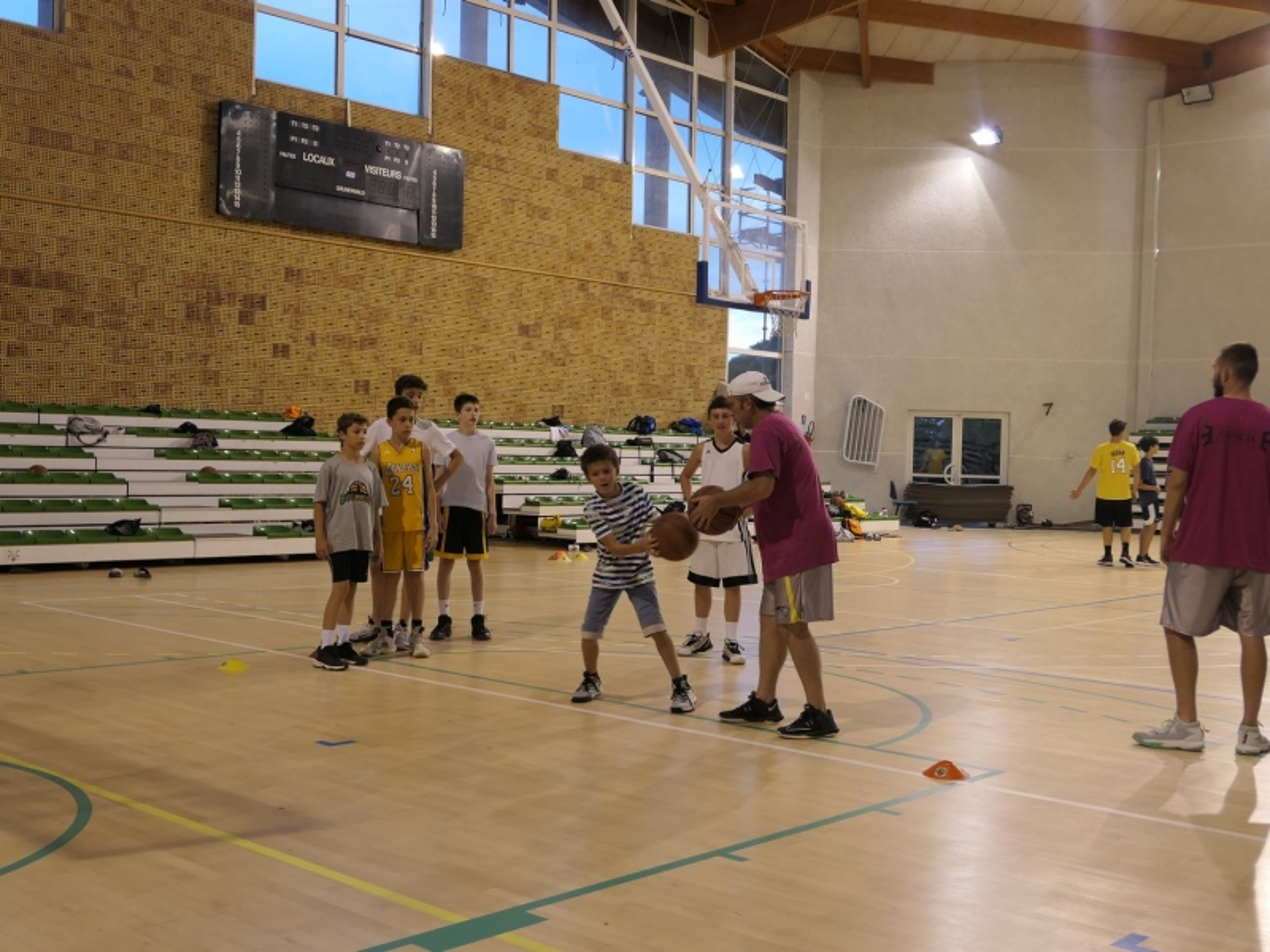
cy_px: 476
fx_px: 1504
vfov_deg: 35.1
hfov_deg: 45.8
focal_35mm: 41
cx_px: 635
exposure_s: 1/80
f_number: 2.8
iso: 320
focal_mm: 14
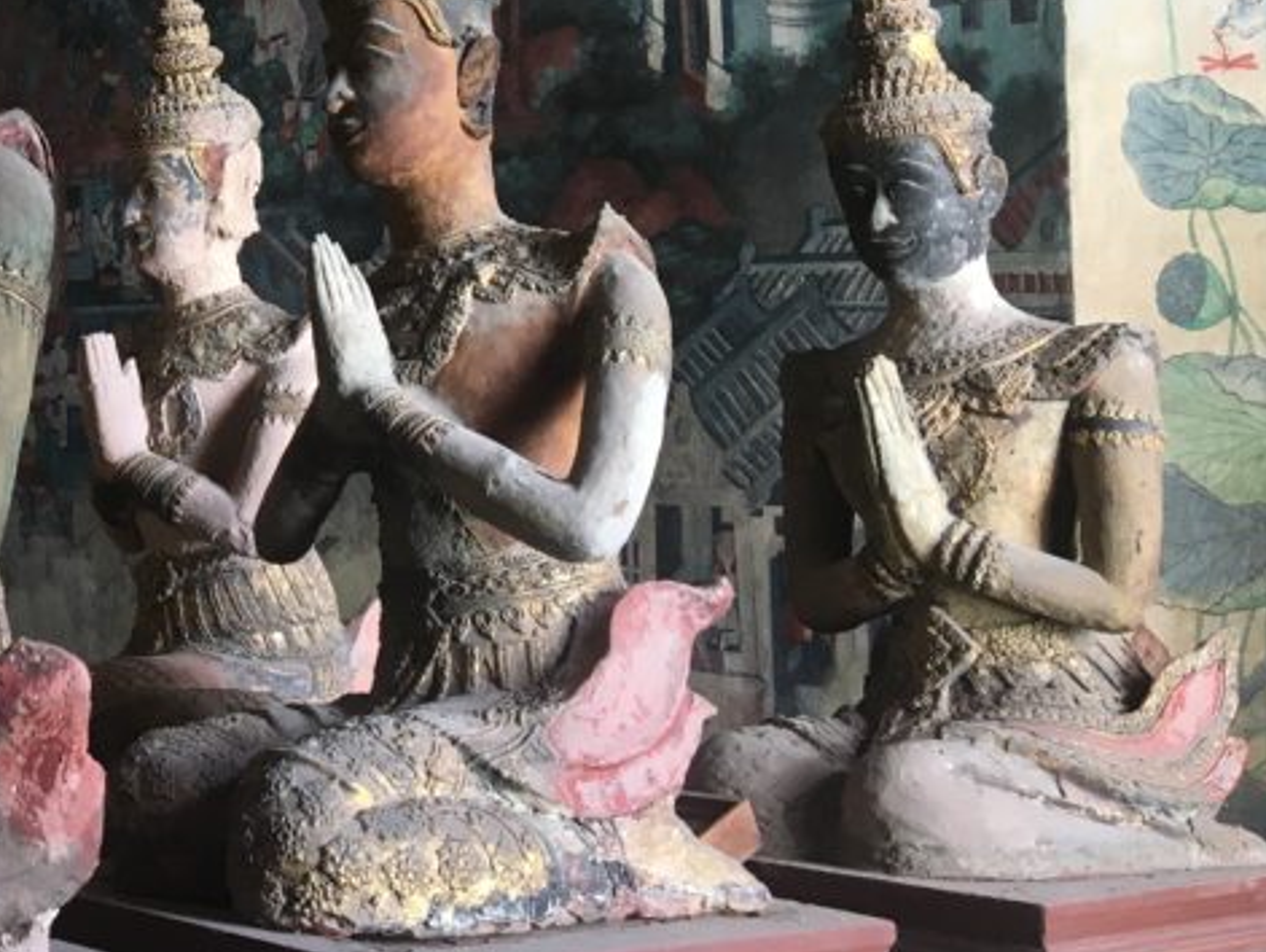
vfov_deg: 22.7
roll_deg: -0.9
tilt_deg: +9.1
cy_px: 70
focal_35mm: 63
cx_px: -62
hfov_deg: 28.4
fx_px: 2306
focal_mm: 4.15
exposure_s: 1/33
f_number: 2.2
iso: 32
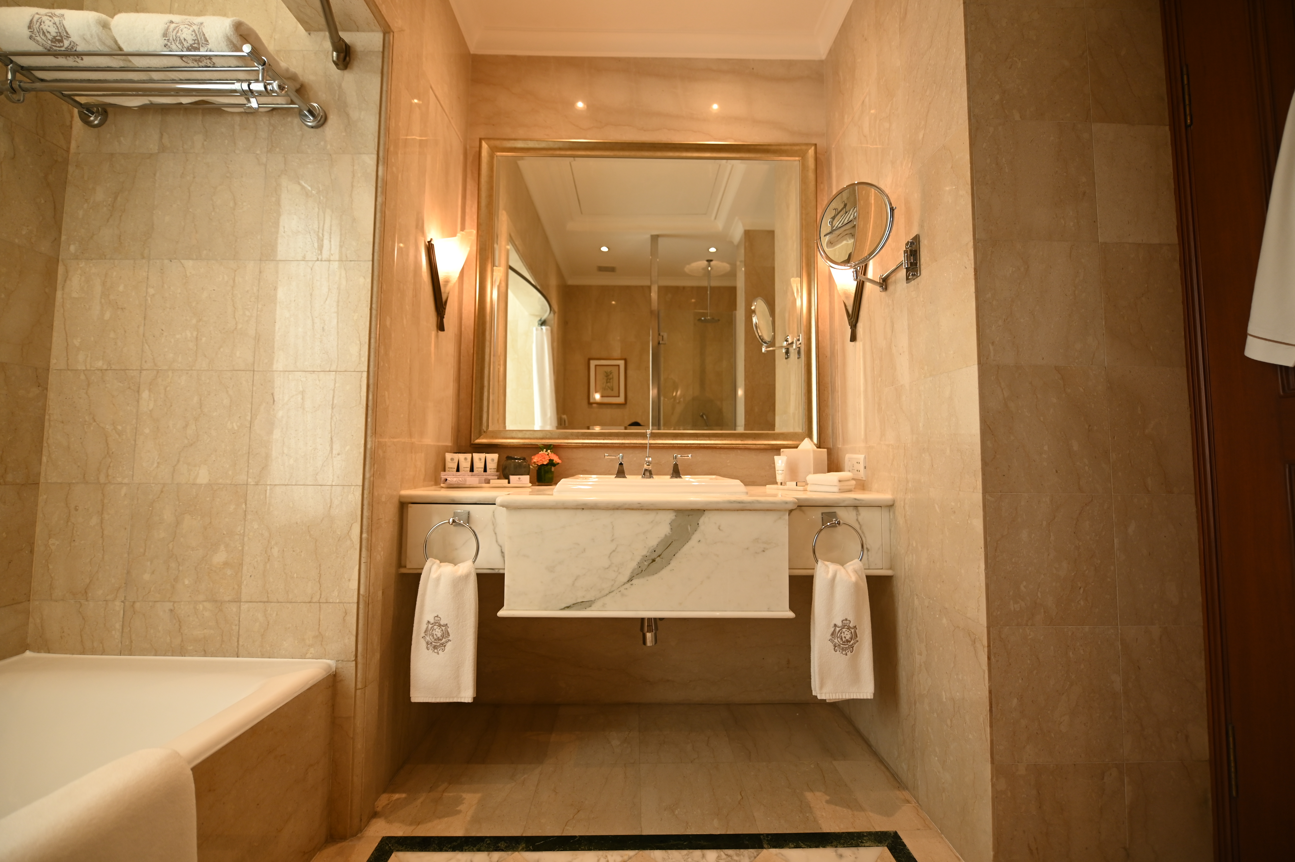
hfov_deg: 104.3
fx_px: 503
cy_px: 431
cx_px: 648
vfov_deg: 81.1
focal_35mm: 14
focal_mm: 14
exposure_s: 1/125
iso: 400
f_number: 2.8
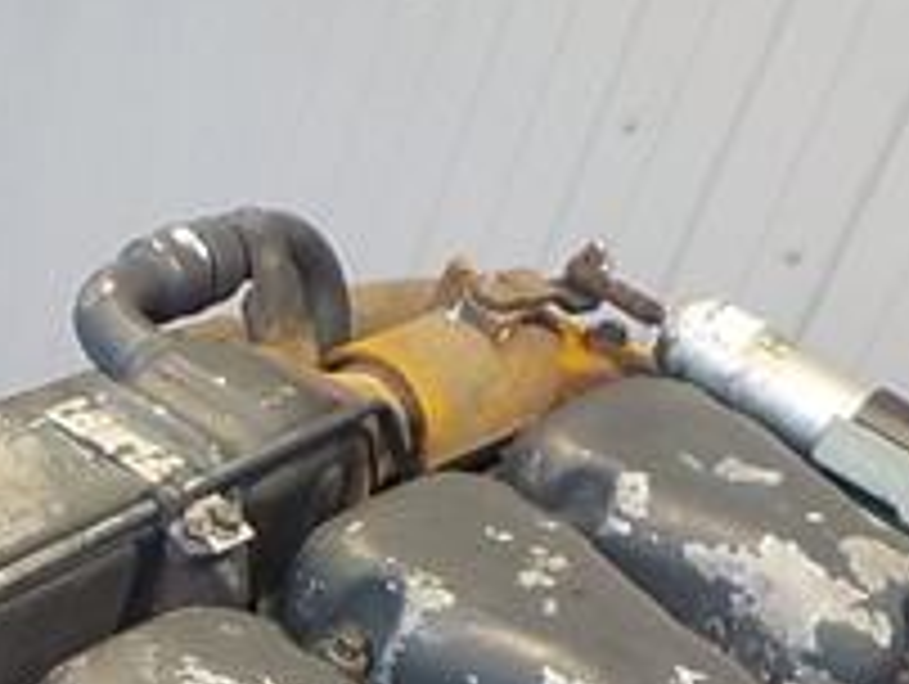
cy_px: 846
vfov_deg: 15.0
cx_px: -171
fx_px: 2498
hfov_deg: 19.5
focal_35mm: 95
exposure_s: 1/30
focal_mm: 4.1
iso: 180
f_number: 3.3
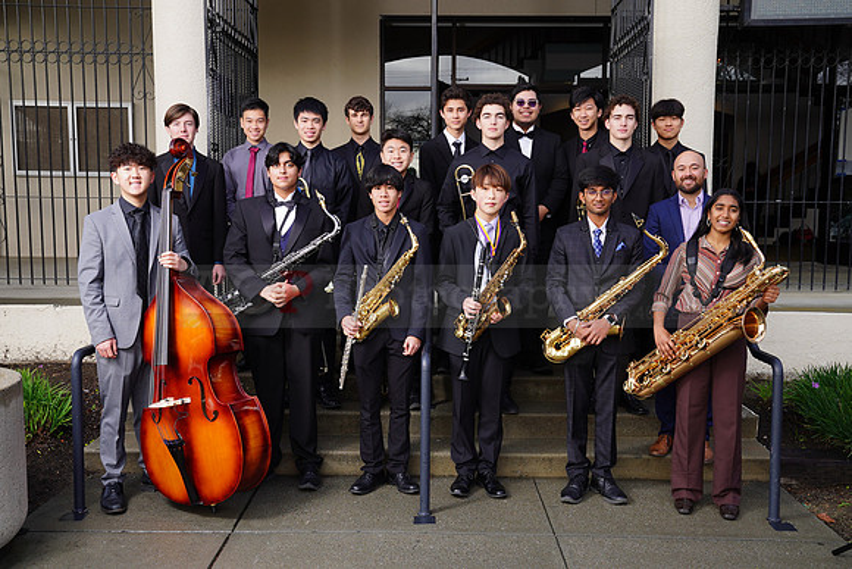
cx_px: 426
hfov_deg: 53.1
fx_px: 852
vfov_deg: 36.9
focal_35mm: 36
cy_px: 284
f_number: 6.3
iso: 200
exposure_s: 1/200
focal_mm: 36
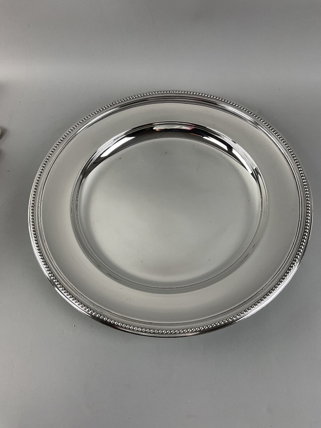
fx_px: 359
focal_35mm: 29
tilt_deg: -62.4
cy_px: 214
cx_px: 160
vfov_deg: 61.7
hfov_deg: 48.2
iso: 40
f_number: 1.8
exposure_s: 1/100
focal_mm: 3
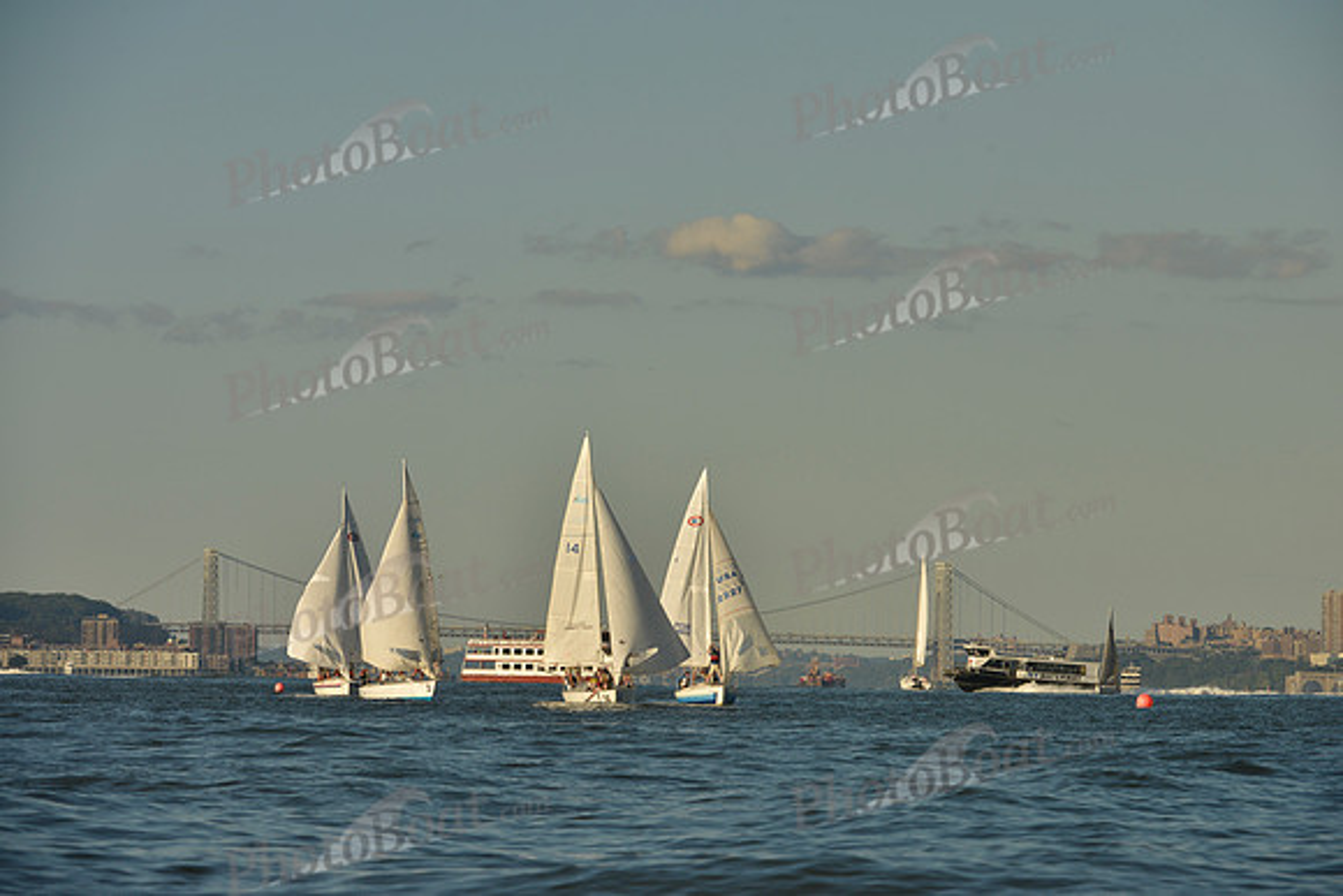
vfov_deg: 6.2
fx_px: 8209
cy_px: 448
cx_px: 672
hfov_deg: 9.4
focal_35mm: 220
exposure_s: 1/1000
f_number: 9
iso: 200
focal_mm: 220
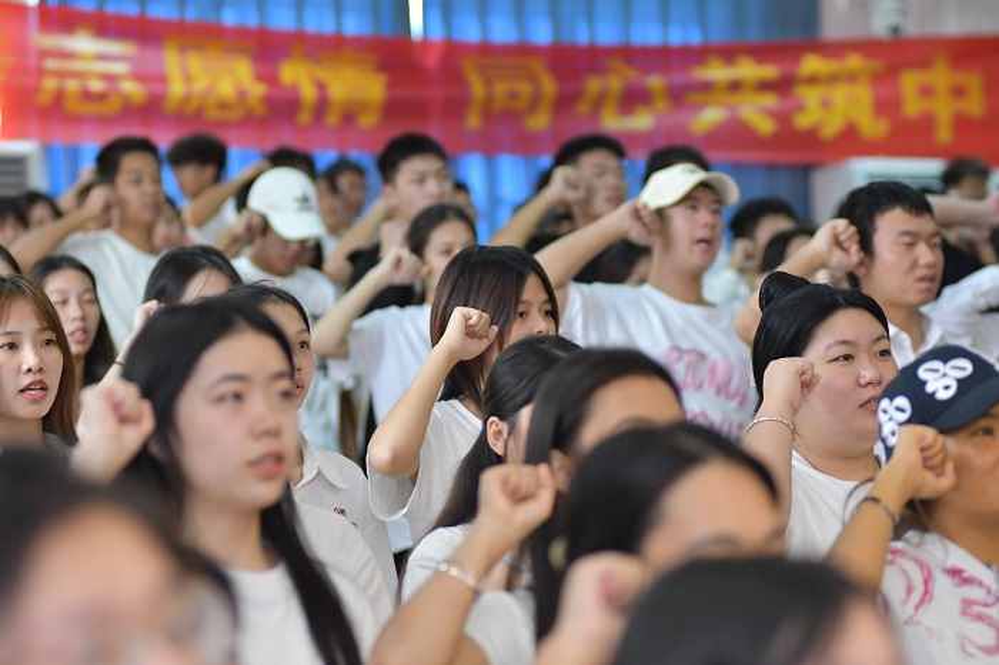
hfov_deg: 14.9
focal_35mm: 138
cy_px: 332
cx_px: 500
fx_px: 3828
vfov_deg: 9.9
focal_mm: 92
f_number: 2.8
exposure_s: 1/320
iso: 2500
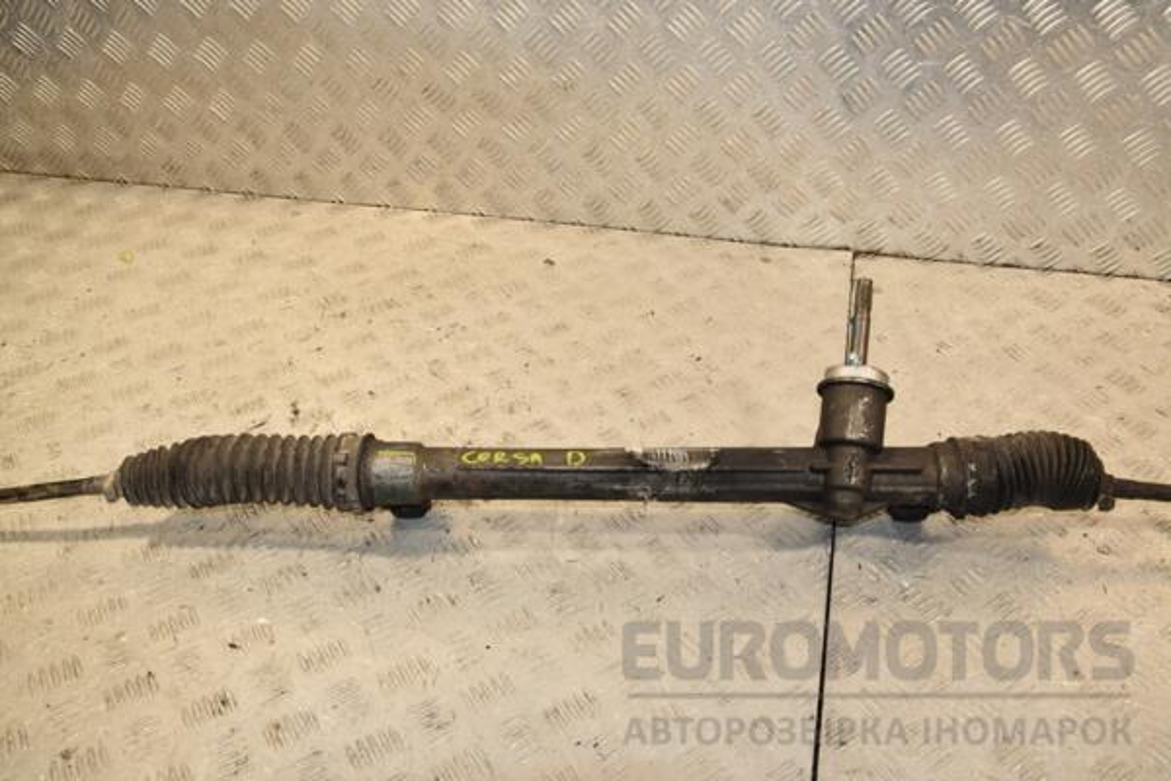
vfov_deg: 40.0
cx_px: 586
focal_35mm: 33
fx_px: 1073
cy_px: 390
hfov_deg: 57.2
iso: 800
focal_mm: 22
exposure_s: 1/200
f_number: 8
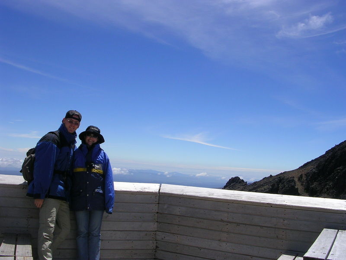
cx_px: 173
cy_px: 130
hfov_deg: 49.0
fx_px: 380
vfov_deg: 37.7
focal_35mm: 38
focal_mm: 5.8
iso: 50
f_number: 5.6
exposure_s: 1/583
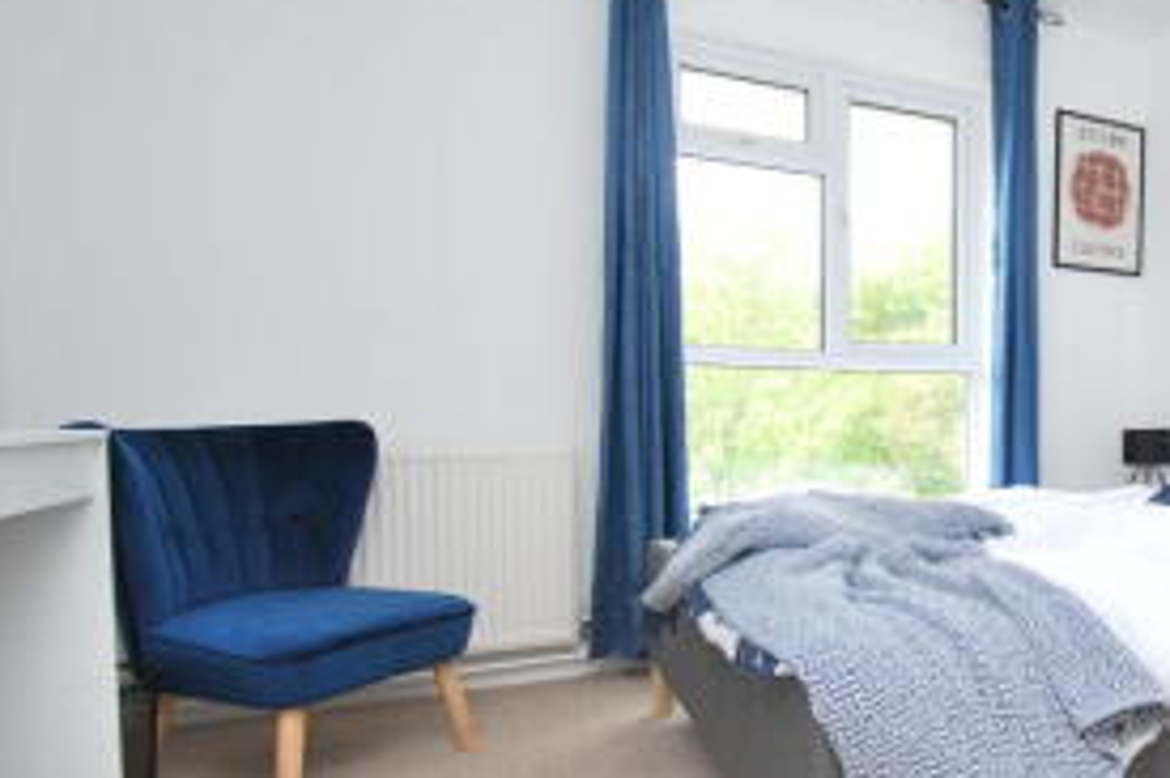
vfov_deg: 49.4
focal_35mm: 26
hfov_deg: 62.3
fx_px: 844
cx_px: 970
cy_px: 440
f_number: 4.5
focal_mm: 10
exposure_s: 1/80
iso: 200
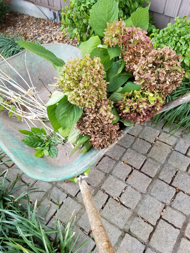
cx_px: 95
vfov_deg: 67.3
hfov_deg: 53.1
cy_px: 126
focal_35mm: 26
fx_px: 190
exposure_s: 1/113
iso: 50
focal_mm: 4.2
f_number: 1.7
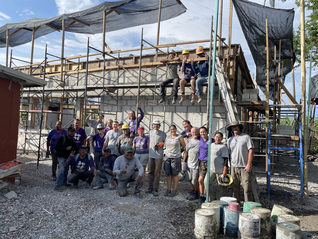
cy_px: 120
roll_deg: -1.7
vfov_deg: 53.1
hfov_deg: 67.3
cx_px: 159
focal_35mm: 26
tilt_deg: +1.8
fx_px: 239
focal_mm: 4.2
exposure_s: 1/2304
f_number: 1.6
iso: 32
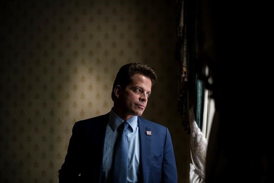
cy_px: 92
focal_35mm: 50
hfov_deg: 39.6
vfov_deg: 27.0
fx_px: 380
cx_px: 137
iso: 1600
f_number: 2
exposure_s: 1/160
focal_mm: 50
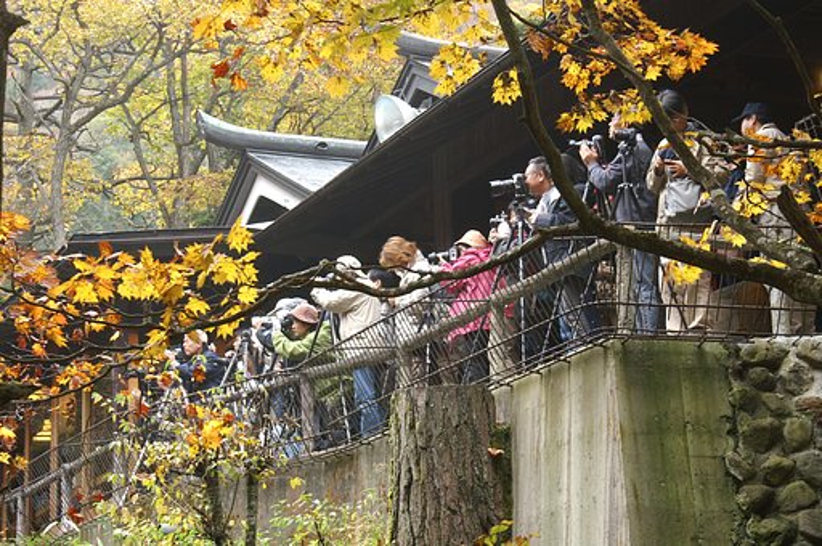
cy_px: 273
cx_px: 411
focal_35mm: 105
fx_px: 2394
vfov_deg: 13.0
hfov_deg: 19.5
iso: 200
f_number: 10
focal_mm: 70
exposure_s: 1/8
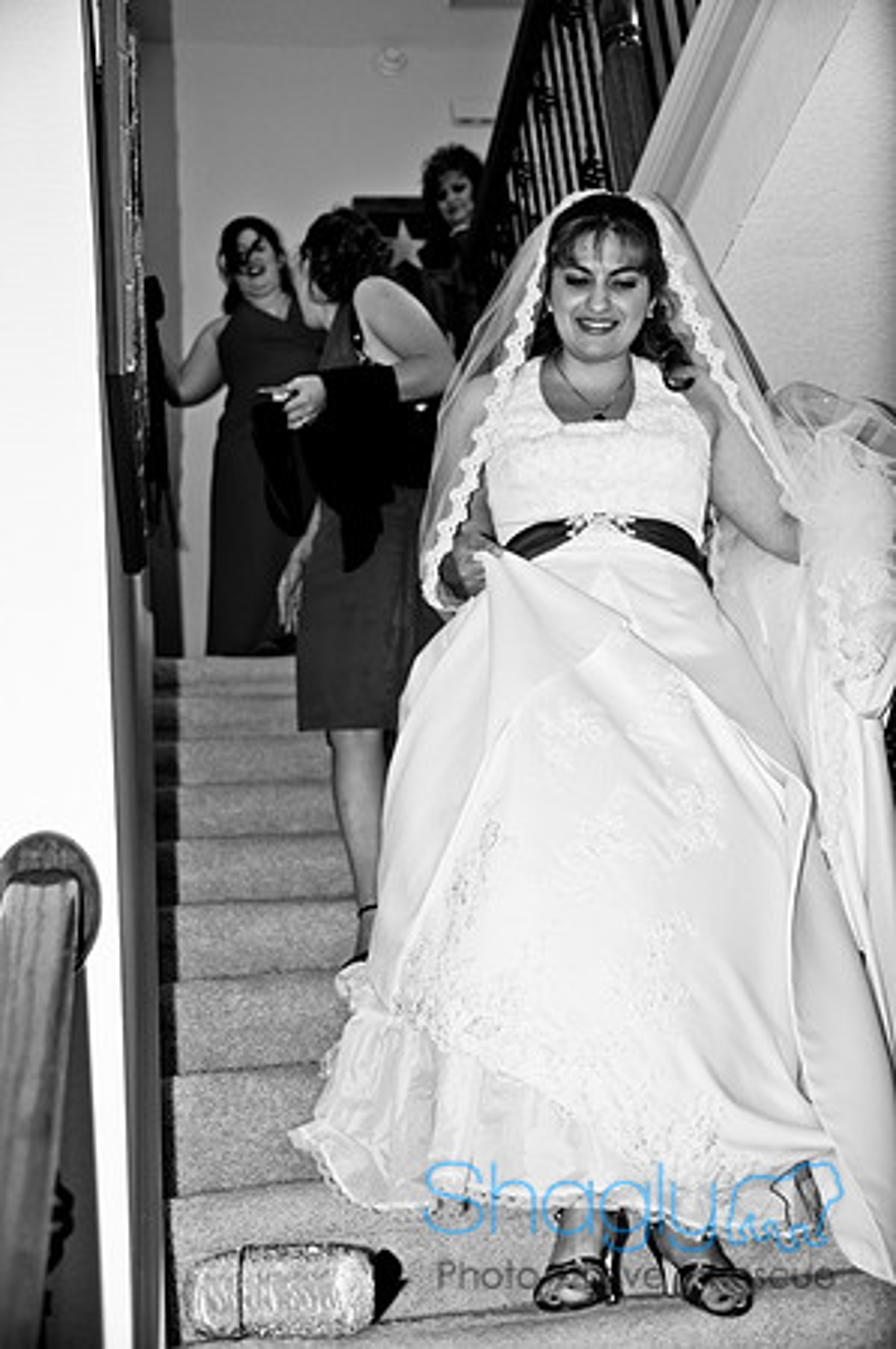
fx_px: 1684
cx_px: 448
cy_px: 674
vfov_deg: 43.6
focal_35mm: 45
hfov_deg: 29.8
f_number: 2.8
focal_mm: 30
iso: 400
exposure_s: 1/80
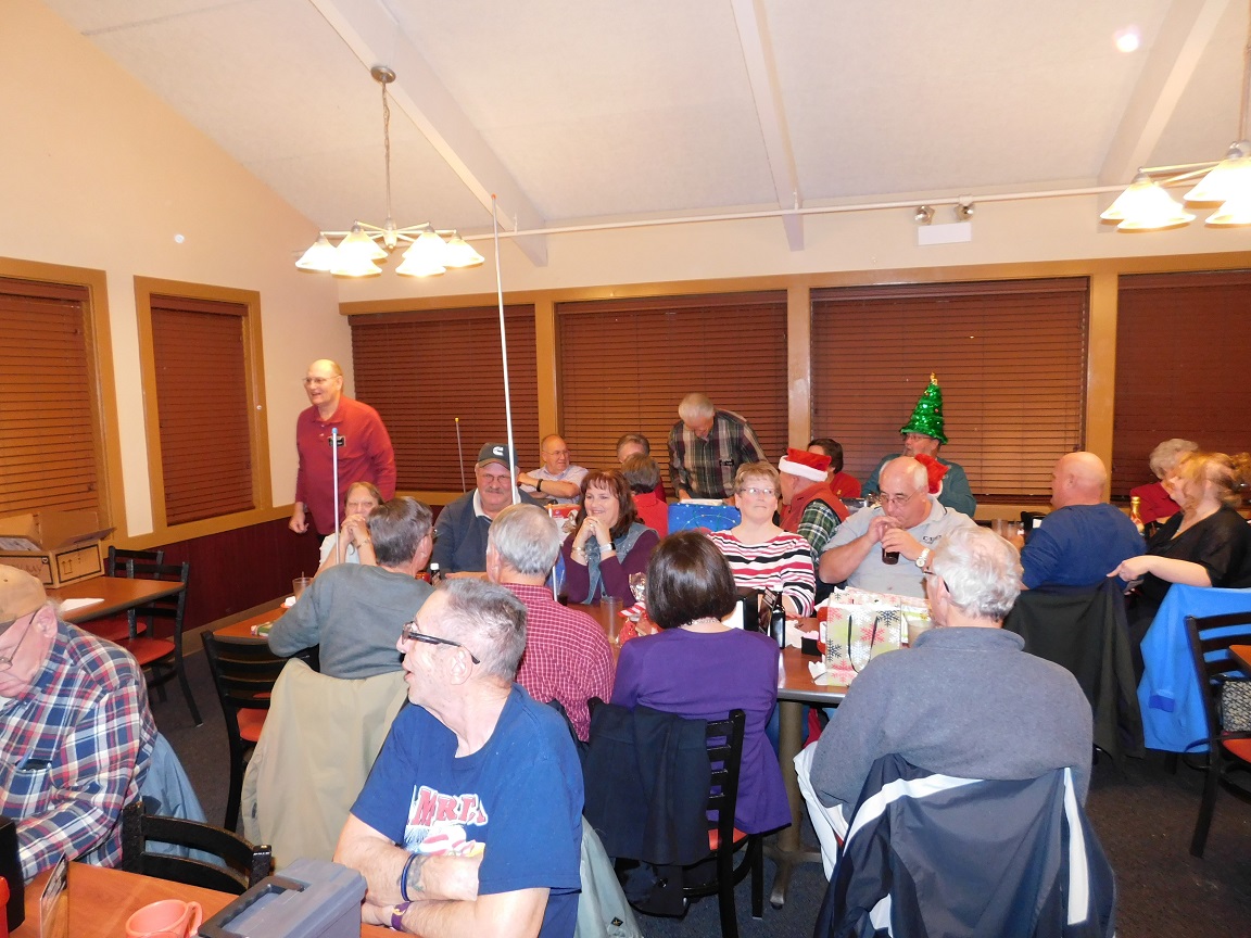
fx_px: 831
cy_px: 469
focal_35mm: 23
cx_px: 626
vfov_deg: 58.9
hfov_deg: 73.9
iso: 280
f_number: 3
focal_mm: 4
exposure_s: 1/30
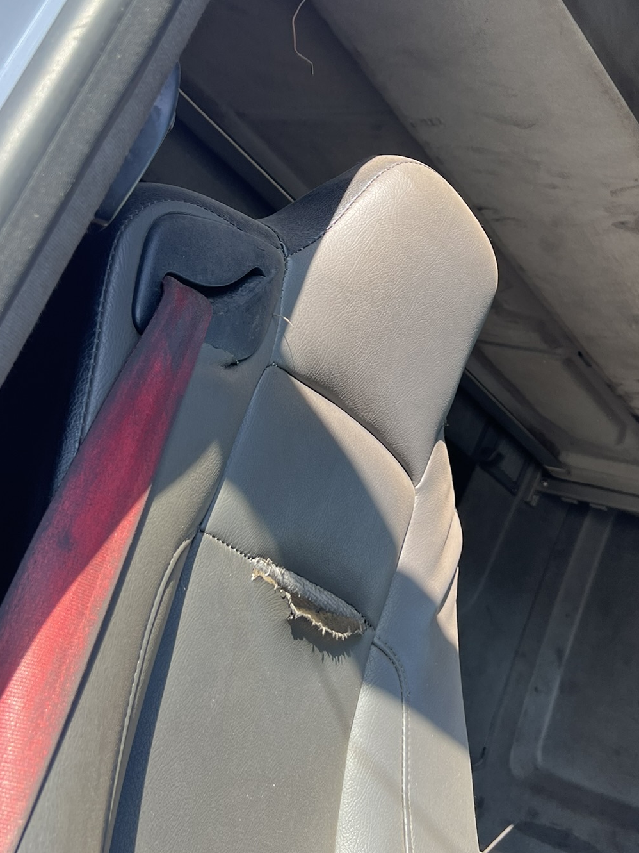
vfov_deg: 45.6
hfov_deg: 35.8
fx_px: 985
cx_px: 397
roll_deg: -24.4
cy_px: 245
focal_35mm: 40
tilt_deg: +23.3
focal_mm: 5.7
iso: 50
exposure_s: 1/340
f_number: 1.5
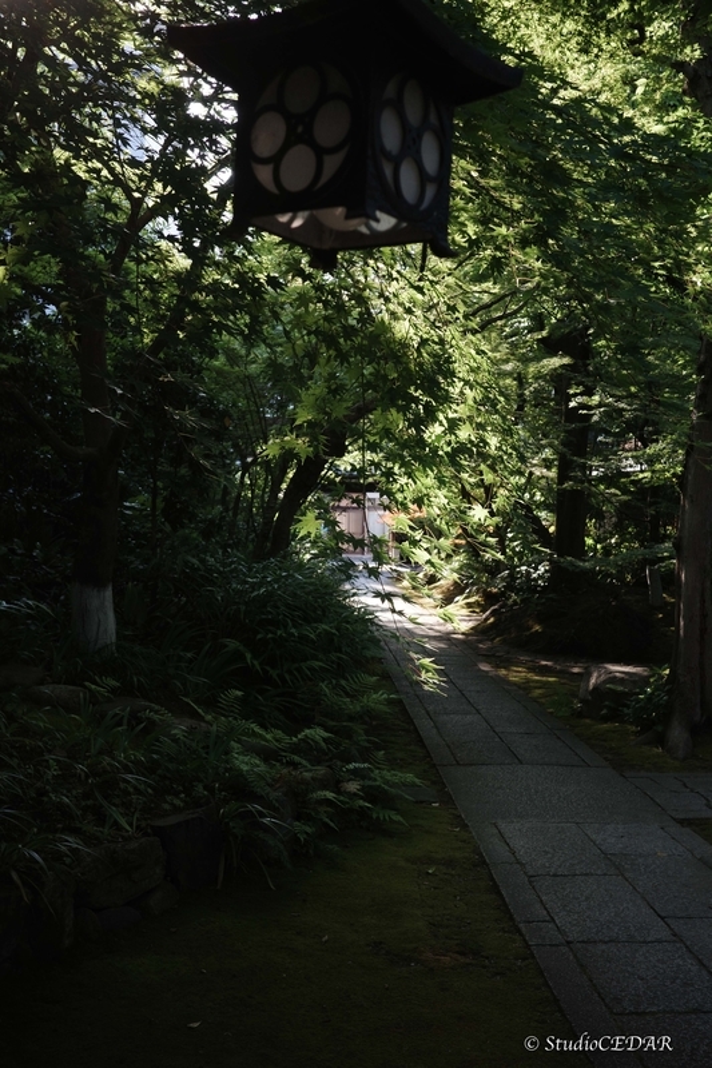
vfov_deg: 48.5
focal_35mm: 40
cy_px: 534
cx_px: 356
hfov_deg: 33.4
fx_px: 1187
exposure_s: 1/125
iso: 400
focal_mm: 26
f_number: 5.6
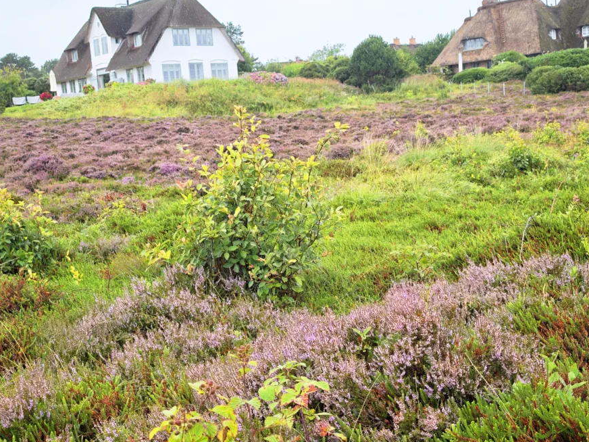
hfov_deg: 35.5
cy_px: 226
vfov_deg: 27.0
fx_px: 919
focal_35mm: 54
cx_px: 309
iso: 50
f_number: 2
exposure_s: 1/669
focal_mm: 8.72
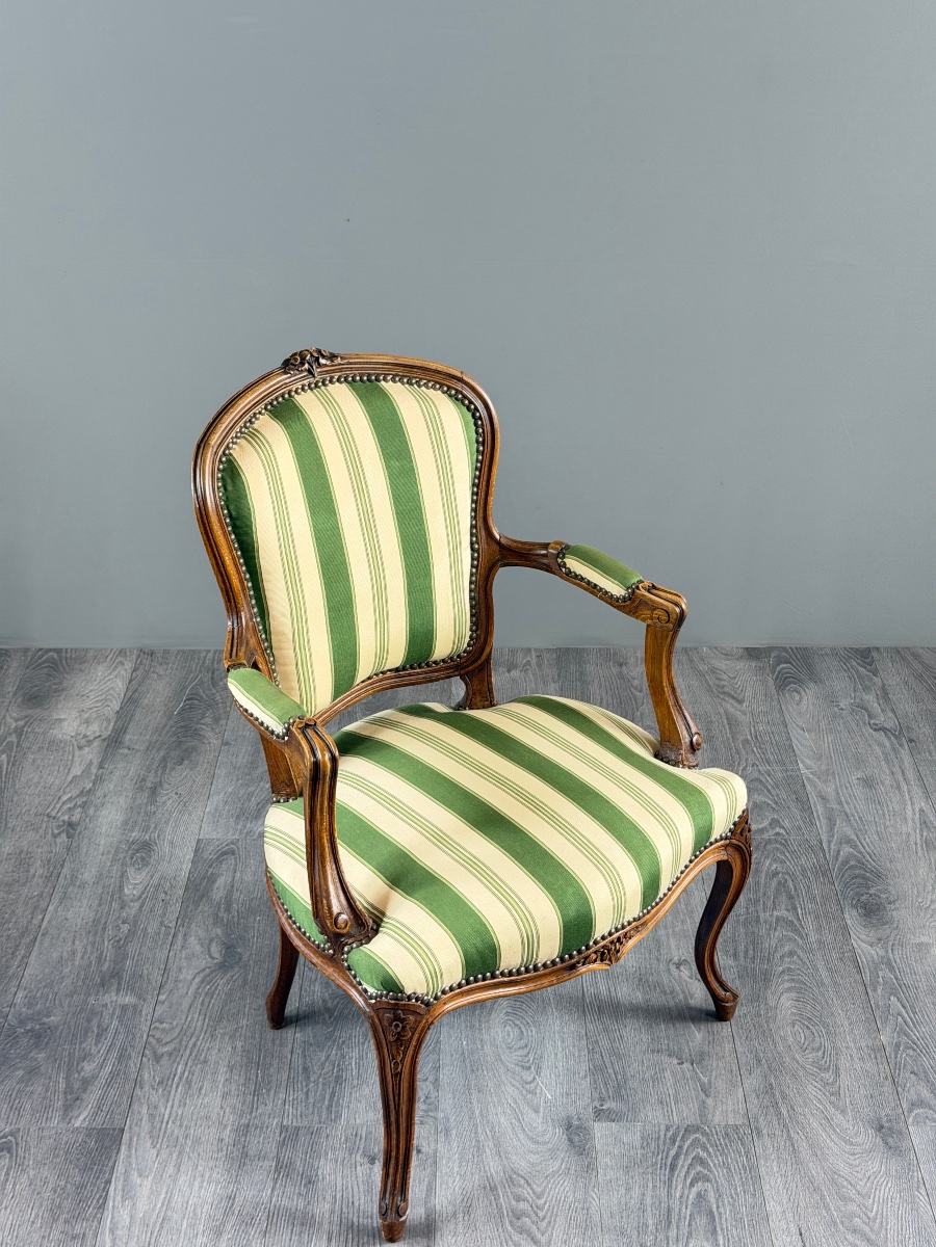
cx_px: 468
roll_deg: -0.8
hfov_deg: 30.3
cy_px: 624
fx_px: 1731
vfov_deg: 39.7
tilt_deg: -27.9
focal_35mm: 48
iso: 125
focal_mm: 6.76
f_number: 1.78
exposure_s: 1/50
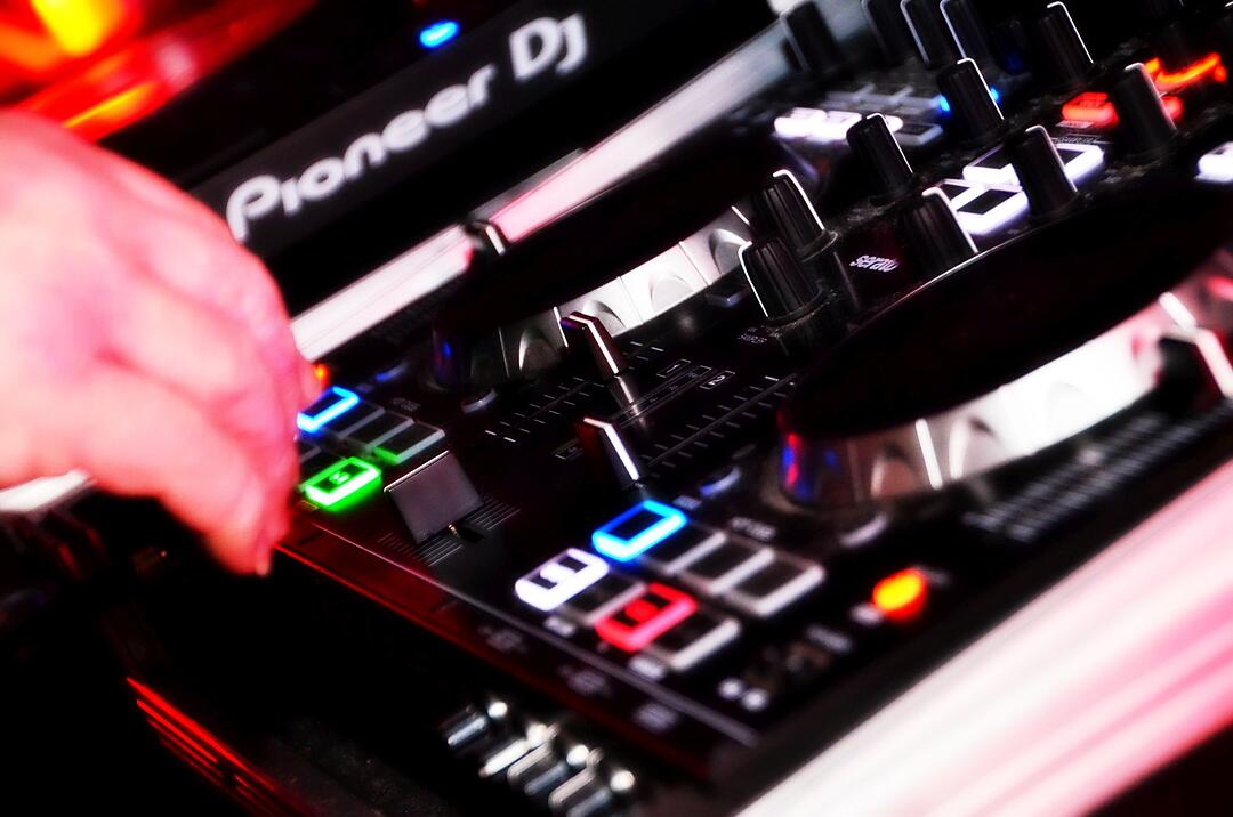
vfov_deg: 10.7
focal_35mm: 128
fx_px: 4359
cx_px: 616
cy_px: 408
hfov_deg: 16.1
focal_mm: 85
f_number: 5.6
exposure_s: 1/25
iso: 3200
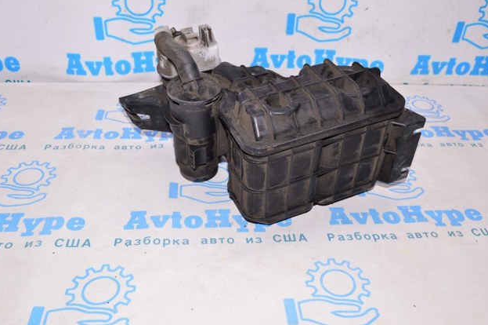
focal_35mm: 37
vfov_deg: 35.9
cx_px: 247
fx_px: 501
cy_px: 159
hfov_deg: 51.9
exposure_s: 1/200
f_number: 8
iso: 1600
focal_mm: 24
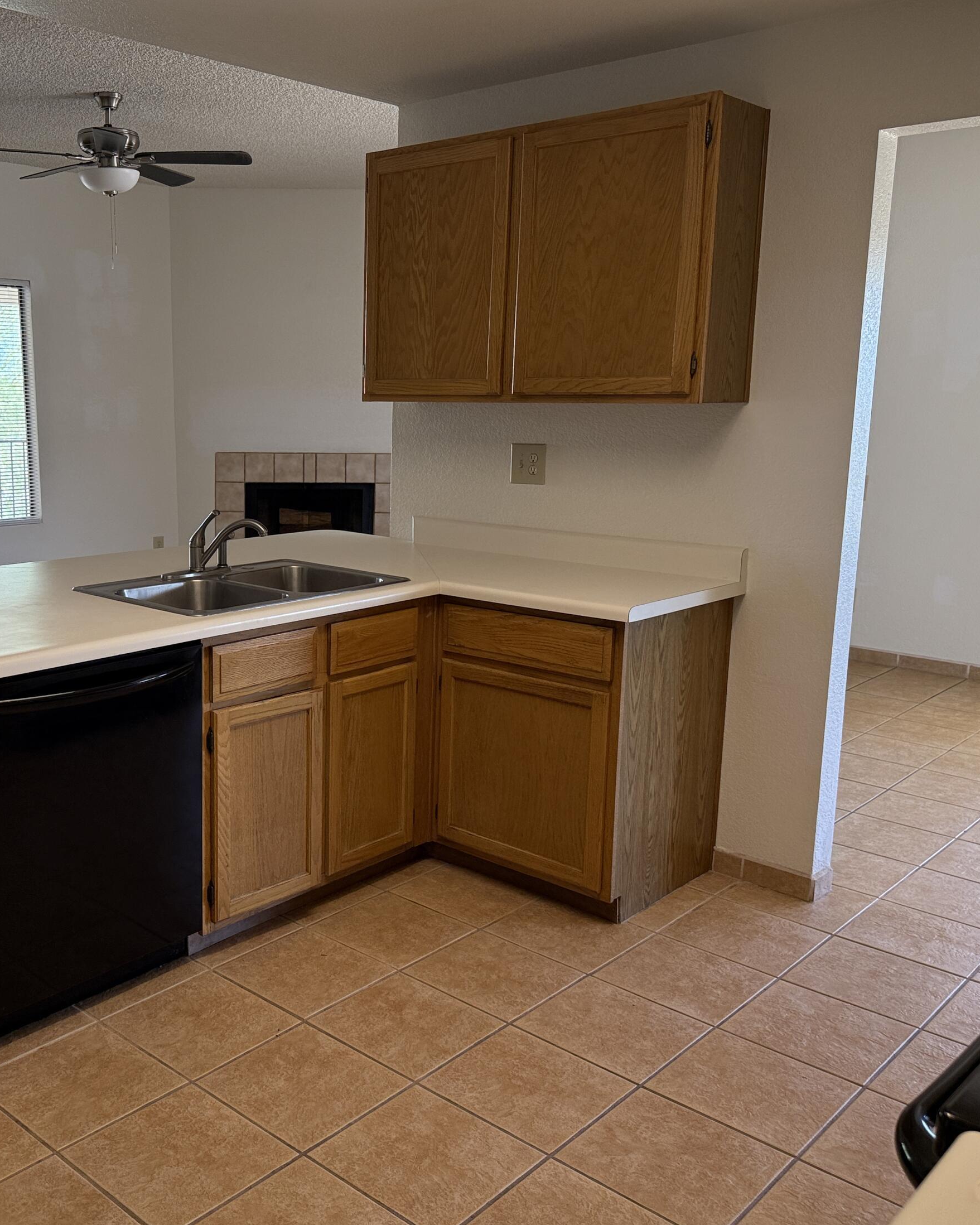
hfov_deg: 45.0
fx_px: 1160
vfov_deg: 55.7
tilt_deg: -10.3
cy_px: 616
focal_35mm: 32
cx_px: 313
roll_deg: -0.5
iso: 200
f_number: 1.78
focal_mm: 6.76
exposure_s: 1/147
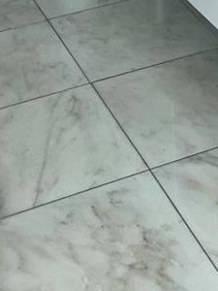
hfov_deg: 14.1
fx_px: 873
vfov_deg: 16.1
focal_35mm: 104
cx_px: 198
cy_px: -228
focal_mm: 4.2
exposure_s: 1/120
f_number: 1.6
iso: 125
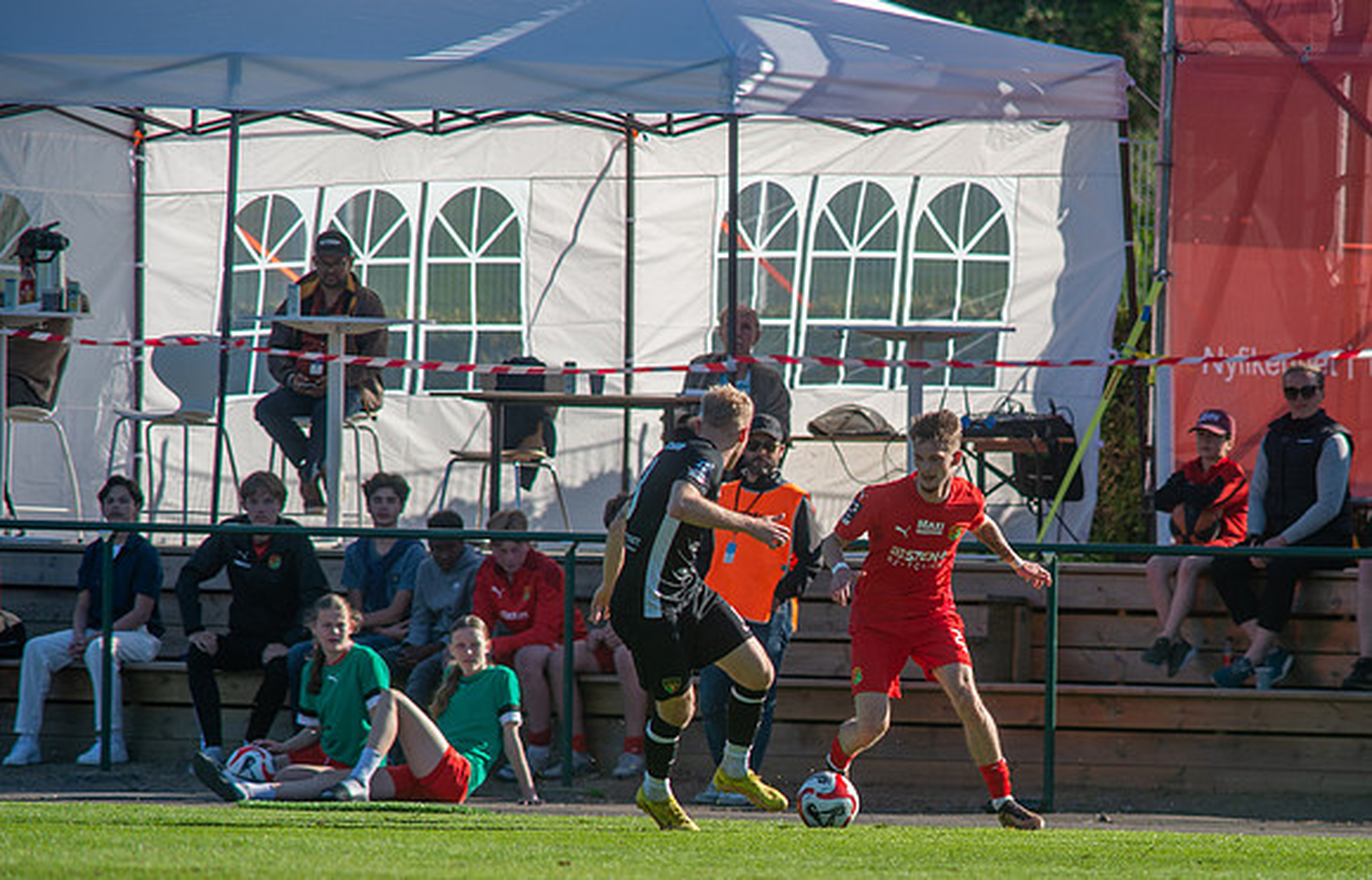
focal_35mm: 581
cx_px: 927
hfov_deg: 3.6
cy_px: 618
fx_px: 21889
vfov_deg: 2.3
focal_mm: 420
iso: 250
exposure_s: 1/1600
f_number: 4.5
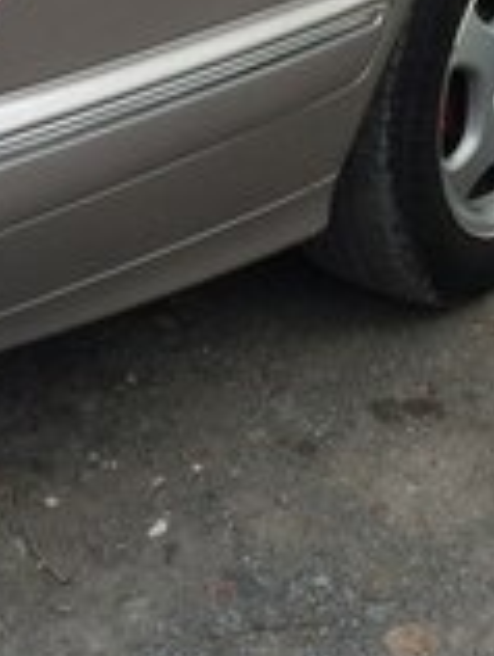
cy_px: -116
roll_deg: -2.3
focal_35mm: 91
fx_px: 1727
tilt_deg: -17.8
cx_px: 477
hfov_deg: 16.0
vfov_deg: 20.2
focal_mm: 4.15
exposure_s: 1/540
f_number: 2.2
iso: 32
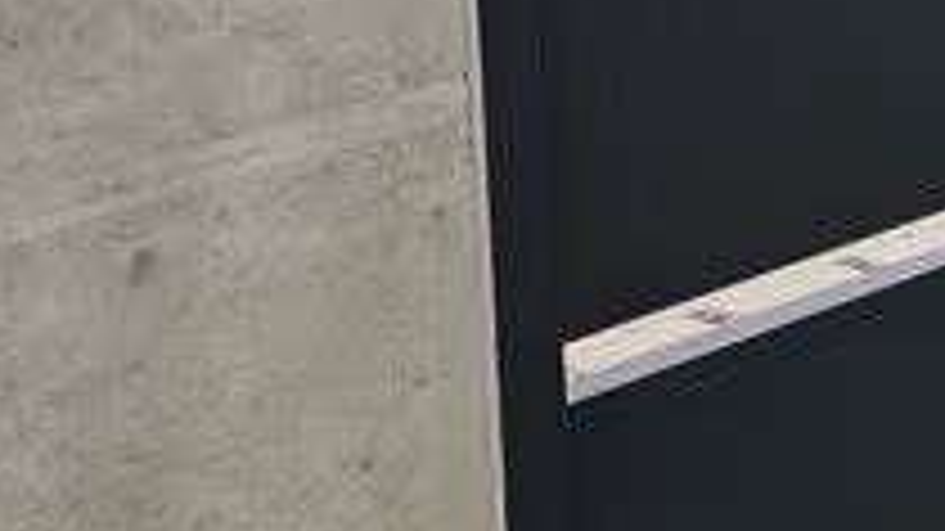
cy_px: -648
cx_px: 2250
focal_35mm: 122
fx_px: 3056
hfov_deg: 13.2
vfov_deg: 9.1
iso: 160
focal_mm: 5.4
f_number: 1.8
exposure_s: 1/180
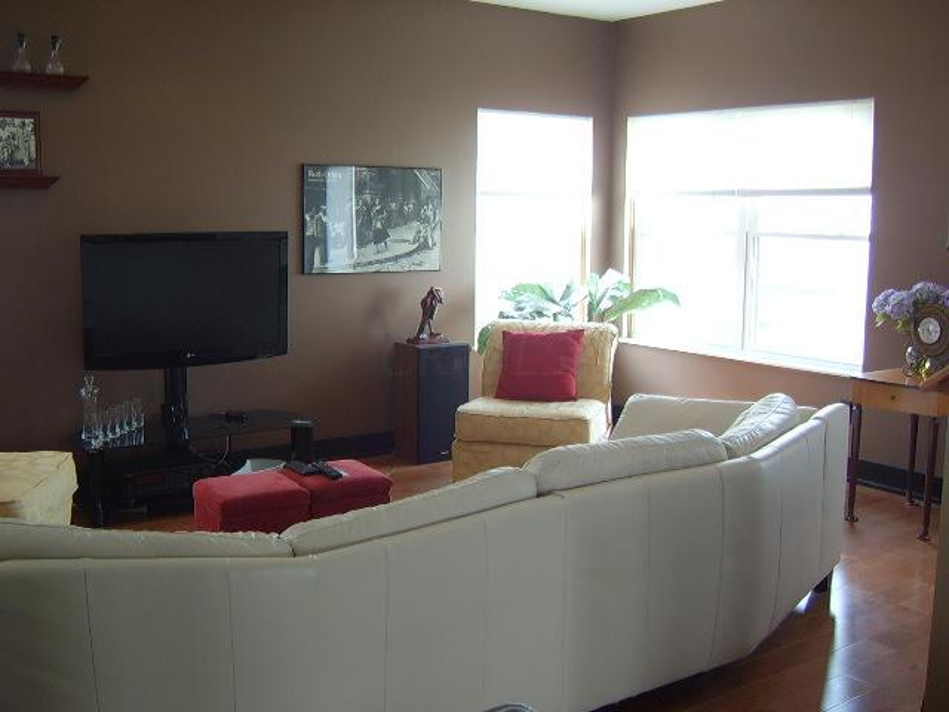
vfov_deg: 45.4
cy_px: 356
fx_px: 850
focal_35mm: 31
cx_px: 474
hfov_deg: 58.4
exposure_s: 1/30
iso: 100
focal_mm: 8.13
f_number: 2.7
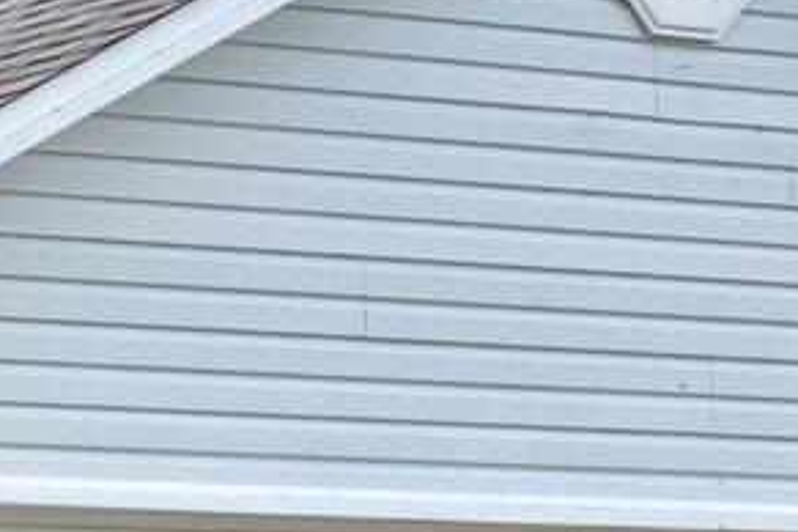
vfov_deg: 6.8
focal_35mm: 201
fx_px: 4444
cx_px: -927
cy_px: 795
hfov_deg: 9.4
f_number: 9
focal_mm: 28.5
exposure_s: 1/100
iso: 100
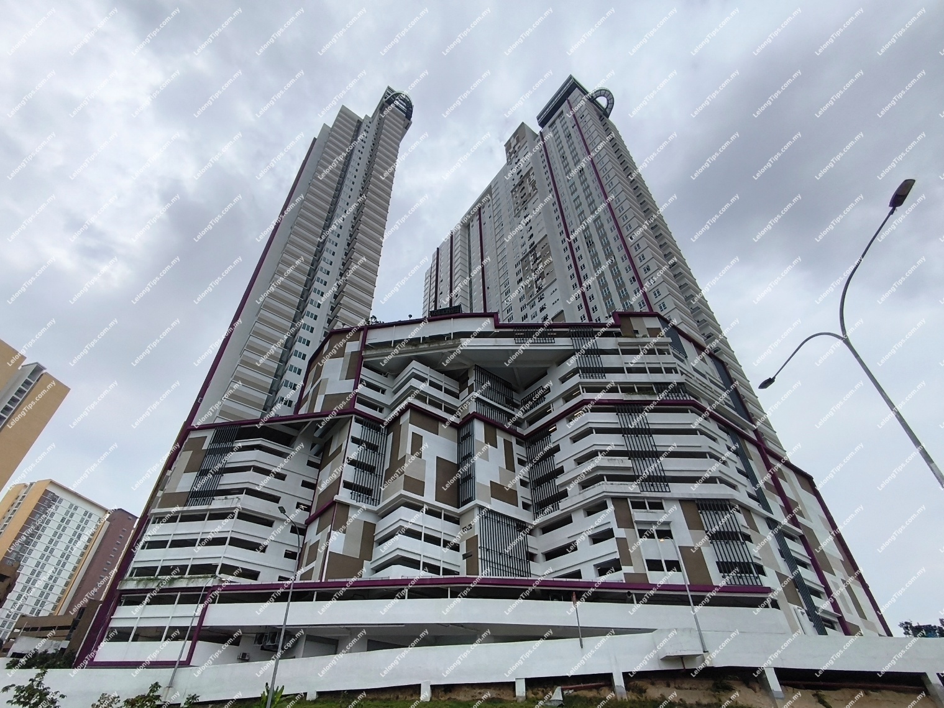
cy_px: 354
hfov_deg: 98.2
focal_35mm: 15
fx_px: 409
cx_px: 472
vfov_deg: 81.7
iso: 50
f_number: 2.2
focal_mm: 1.65
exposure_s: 1/4357
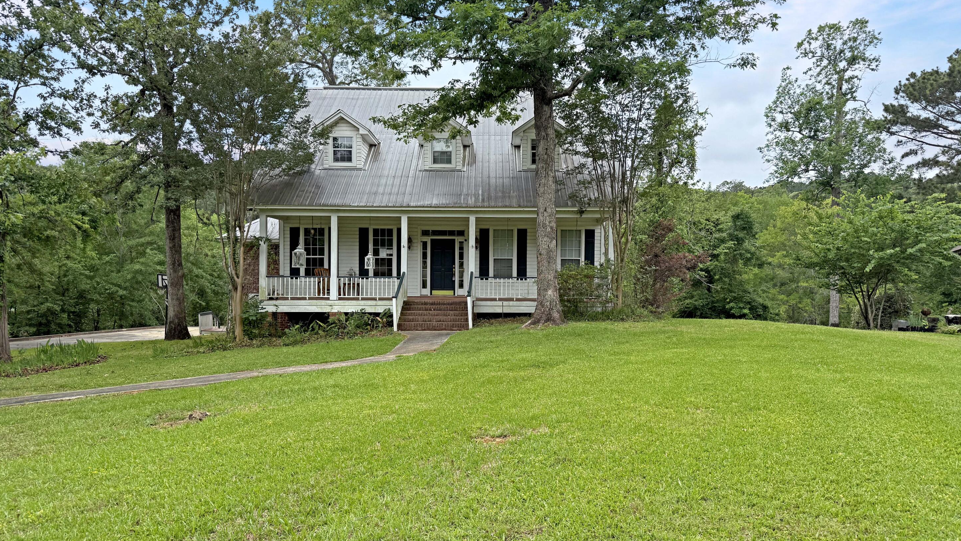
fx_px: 688
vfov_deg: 42.9
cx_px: 487
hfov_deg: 69.9
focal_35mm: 27
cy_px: 279
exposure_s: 1/2445
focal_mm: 6.76
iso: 100
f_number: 1.78
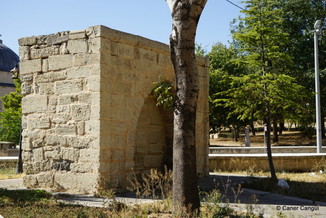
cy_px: 109
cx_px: 163
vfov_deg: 24.2
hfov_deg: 35.6
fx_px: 507
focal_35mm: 56
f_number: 7.1
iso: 100
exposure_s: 1/250
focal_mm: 56
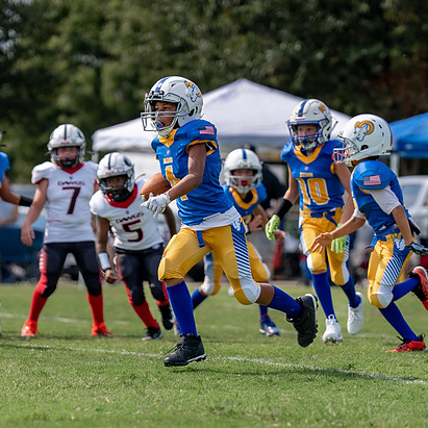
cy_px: 258
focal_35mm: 329
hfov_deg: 5.3
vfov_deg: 5.3
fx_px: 4602
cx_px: 227
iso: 100
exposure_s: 1/2000
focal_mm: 151
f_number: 3.2
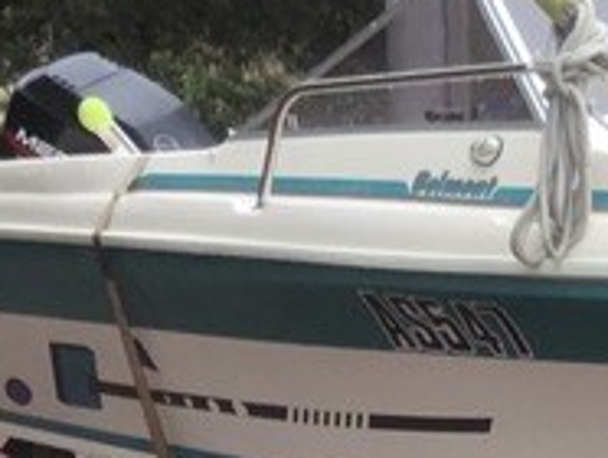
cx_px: 971
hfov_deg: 13.7
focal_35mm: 133
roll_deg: -1.4
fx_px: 2339
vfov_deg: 11.0
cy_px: 517
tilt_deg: -9.2
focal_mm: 3.3
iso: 25
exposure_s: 1/267
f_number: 2.4
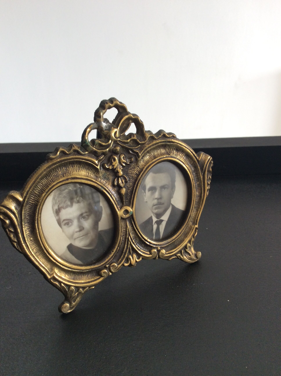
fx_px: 347
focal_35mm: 32
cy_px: 188
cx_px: 140
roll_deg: +0.4
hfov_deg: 44.1
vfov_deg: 56.9
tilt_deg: -25.0
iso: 40
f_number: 2.4
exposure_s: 1/50
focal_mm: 3.3
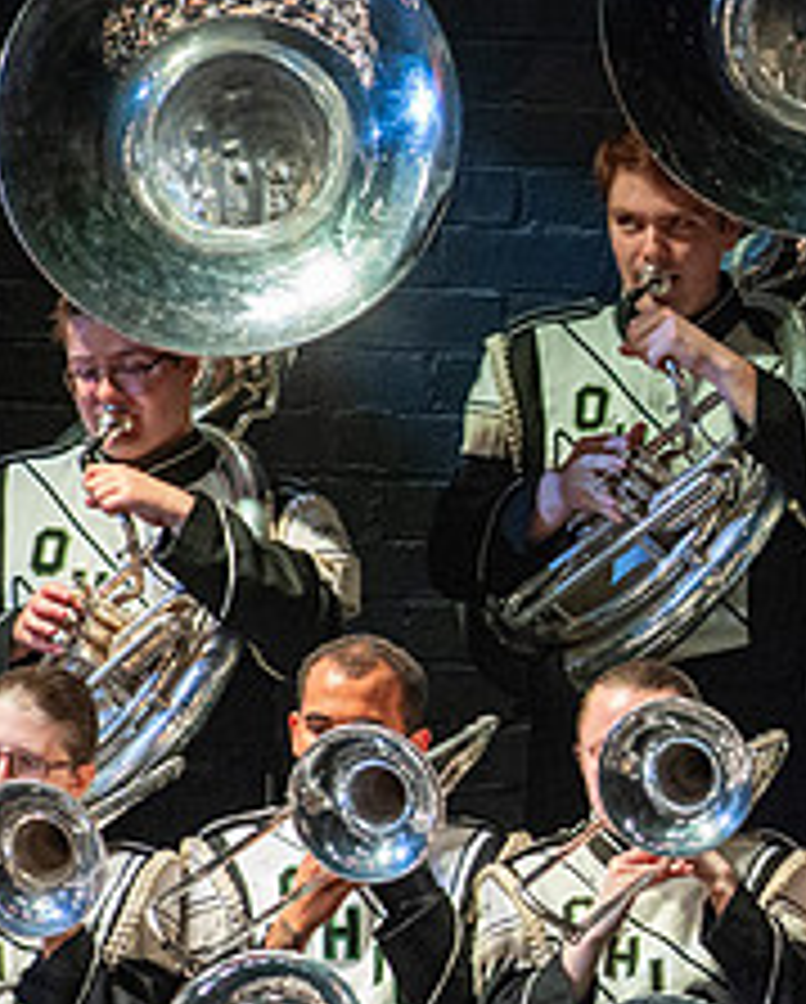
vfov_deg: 2.6
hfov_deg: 2.1
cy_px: 819
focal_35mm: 731
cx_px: 1301
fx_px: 21753
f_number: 5.6
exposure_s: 1/400
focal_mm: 300
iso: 5000
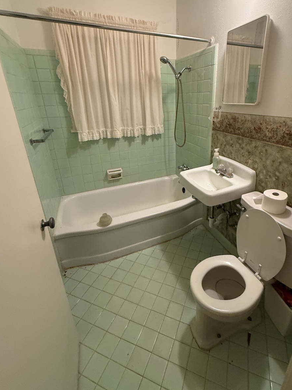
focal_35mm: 17
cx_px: 170
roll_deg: +0.1
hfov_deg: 74.2
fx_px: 191
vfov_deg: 90.5
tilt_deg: -20.4
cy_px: 170
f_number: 2.2
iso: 400
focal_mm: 2.22
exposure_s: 1/60
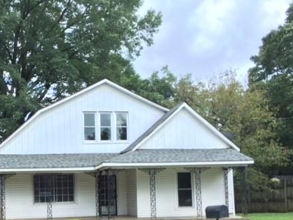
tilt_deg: +3.4
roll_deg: -0.7
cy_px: 175
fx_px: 406
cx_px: 70
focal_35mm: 48
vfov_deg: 29.6
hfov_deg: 38.5
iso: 32
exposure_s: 1/195
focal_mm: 4.15
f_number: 2.2
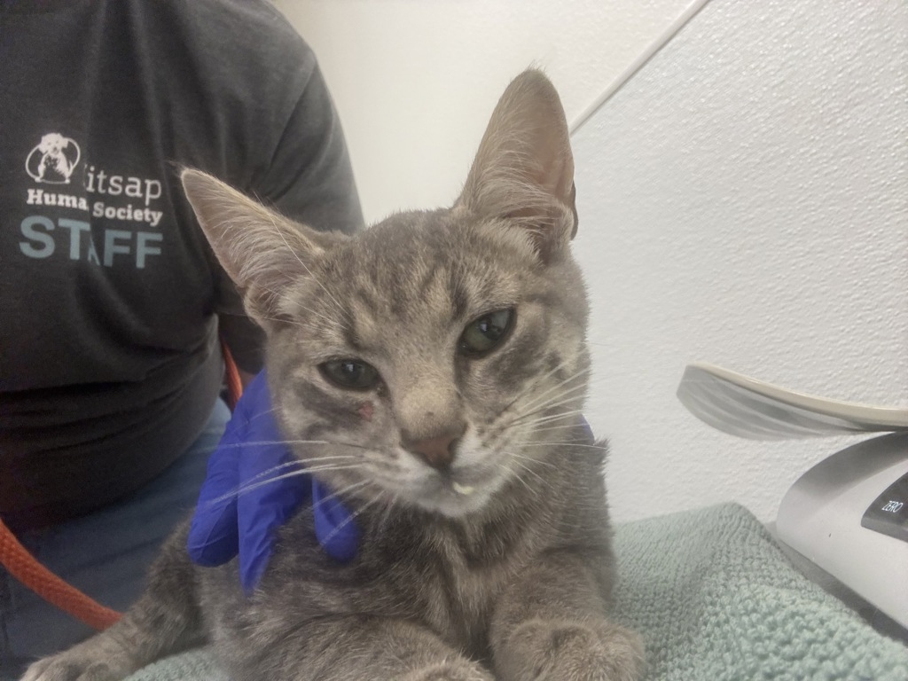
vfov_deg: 58.9
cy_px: 340
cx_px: 454
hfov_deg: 73.9
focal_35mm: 23
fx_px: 603
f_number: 1.9
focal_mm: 2.69
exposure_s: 1/60
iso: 200
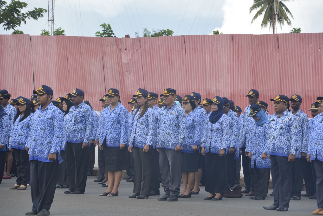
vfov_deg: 7.0
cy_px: 108
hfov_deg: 10.5
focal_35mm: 196
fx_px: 1759
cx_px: 162
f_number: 8
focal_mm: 130
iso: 200
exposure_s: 1/250
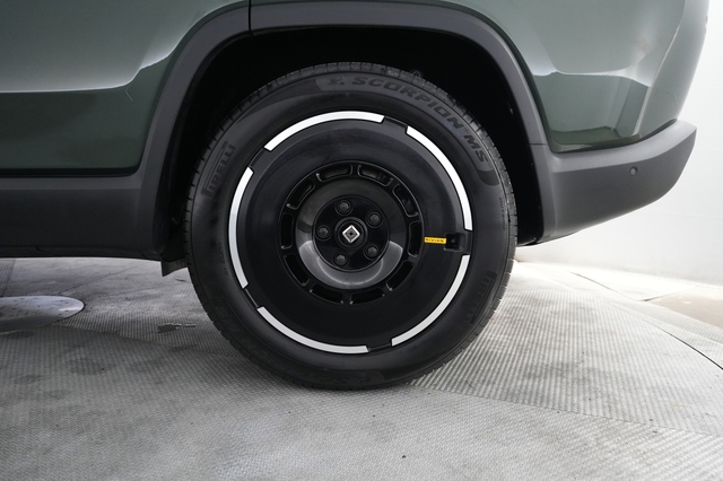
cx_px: 362
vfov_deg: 51.2
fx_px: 502
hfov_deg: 71.5
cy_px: 240
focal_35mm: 25
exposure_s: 1/160
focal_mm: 25
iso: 5000
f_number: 2.8
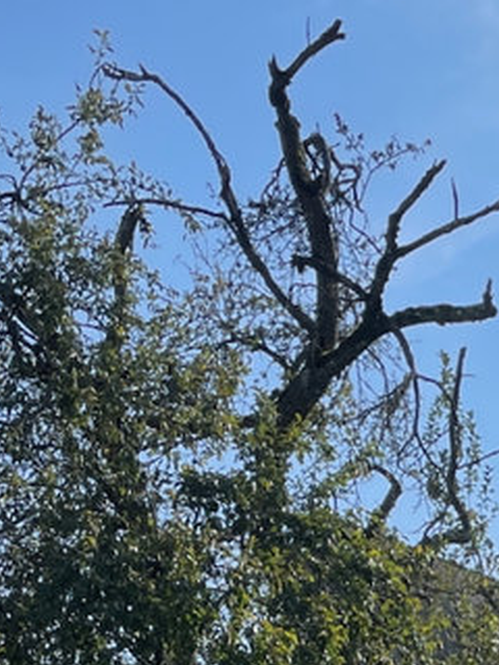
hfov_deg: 21.2
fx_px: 1249
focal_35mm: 65
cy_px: 698
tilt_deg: +14.1
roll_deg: +2.0
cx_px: 581
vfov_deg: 27.7
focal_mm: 4.2
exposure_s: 1/2747
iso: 32
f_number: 1.6
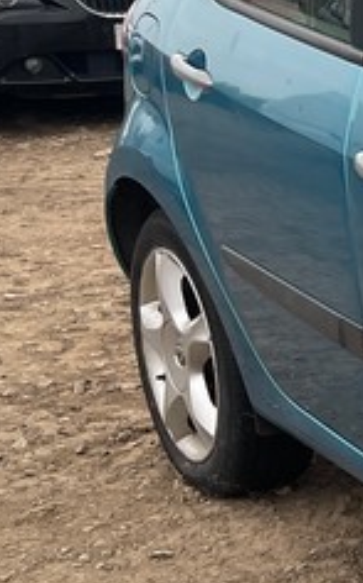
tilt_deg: -15.0
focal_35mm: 117
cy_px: 368
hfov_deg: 9.1
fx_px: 1856
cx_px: 1059
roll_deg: -0.5
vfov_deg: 17.8
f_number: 1.6
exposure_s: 1/374
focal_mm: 4.2
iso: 32
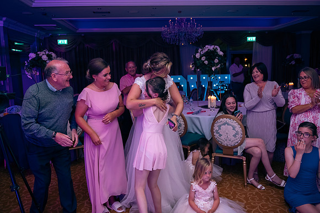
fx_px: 258
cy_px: 106
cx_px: 160
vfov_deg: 45.0
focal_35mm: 29
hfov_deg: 63.6
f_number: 3.5
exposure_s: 1/160
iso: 1000
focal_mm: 29
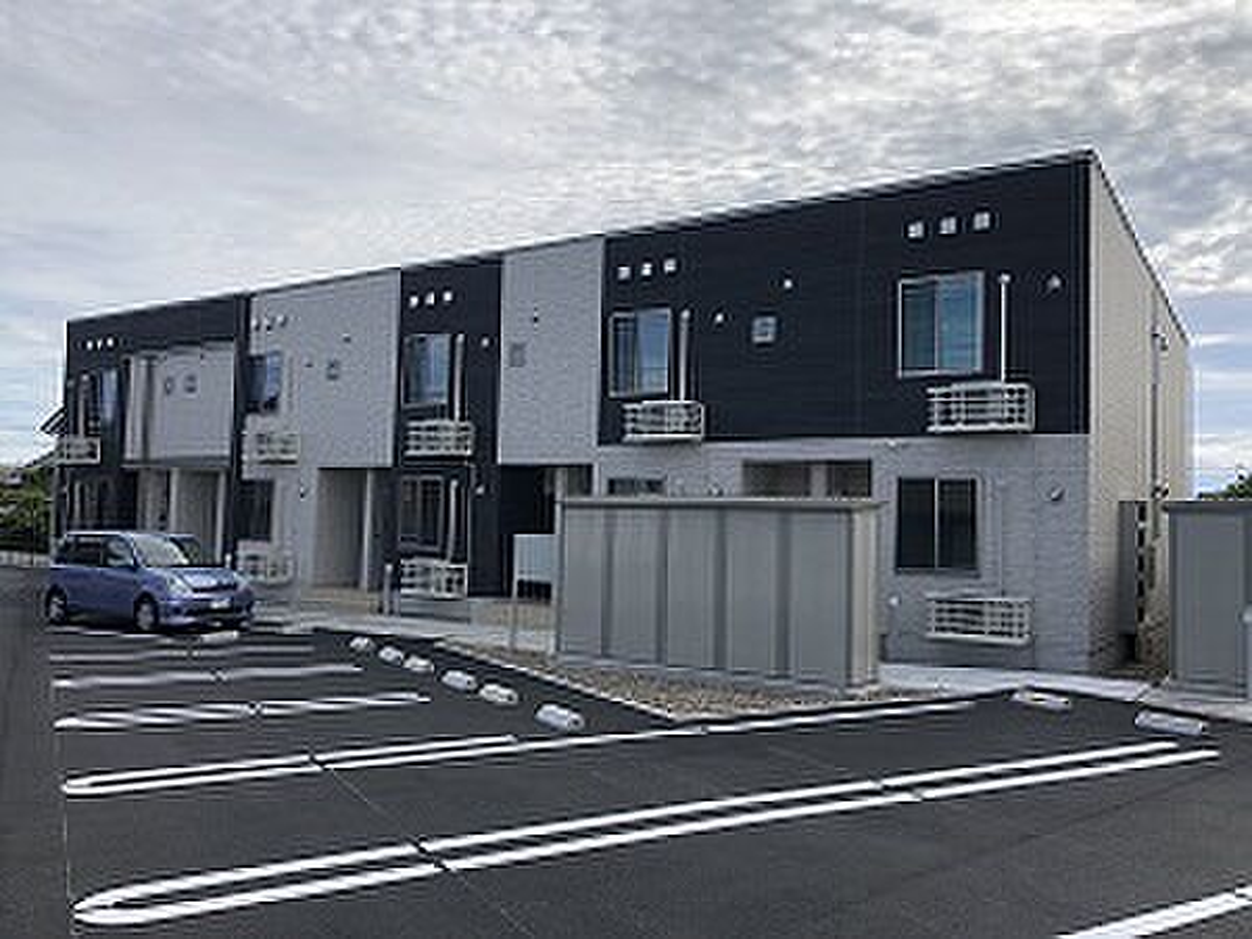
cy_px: 470
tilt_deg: +5.1
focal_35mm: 28
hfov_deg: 63.4
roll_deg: -0.3
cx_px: 626
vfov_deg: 49.7
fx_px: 1013
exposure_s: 1/1919
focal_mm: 3.99
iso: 20
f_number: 1.8
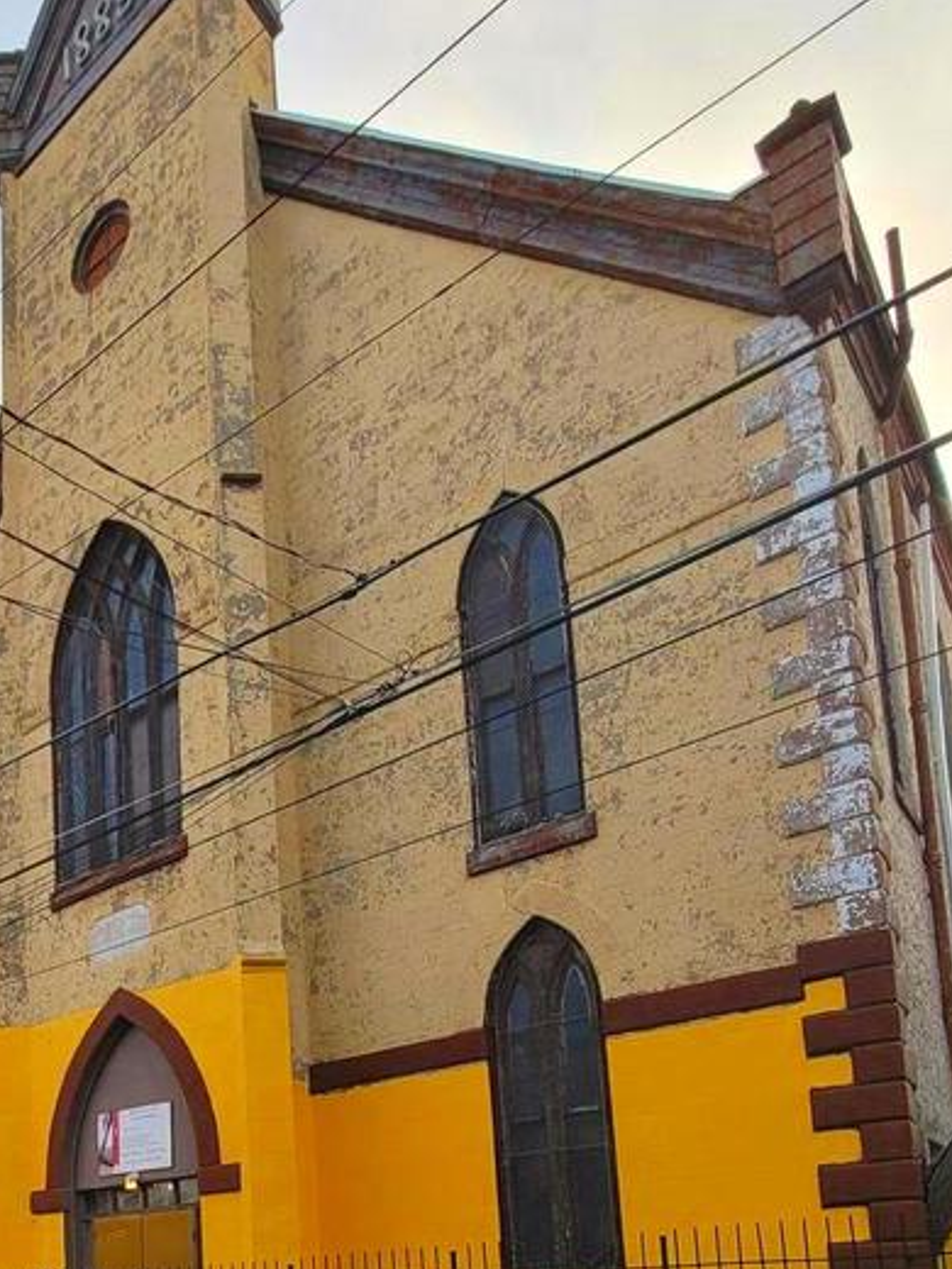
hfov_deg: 47.0
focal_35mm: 27
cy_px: 1154
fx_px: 990
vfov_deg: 56.0
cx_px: 122
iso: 50
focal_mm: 2.2
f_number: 2.2
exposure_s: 1/529
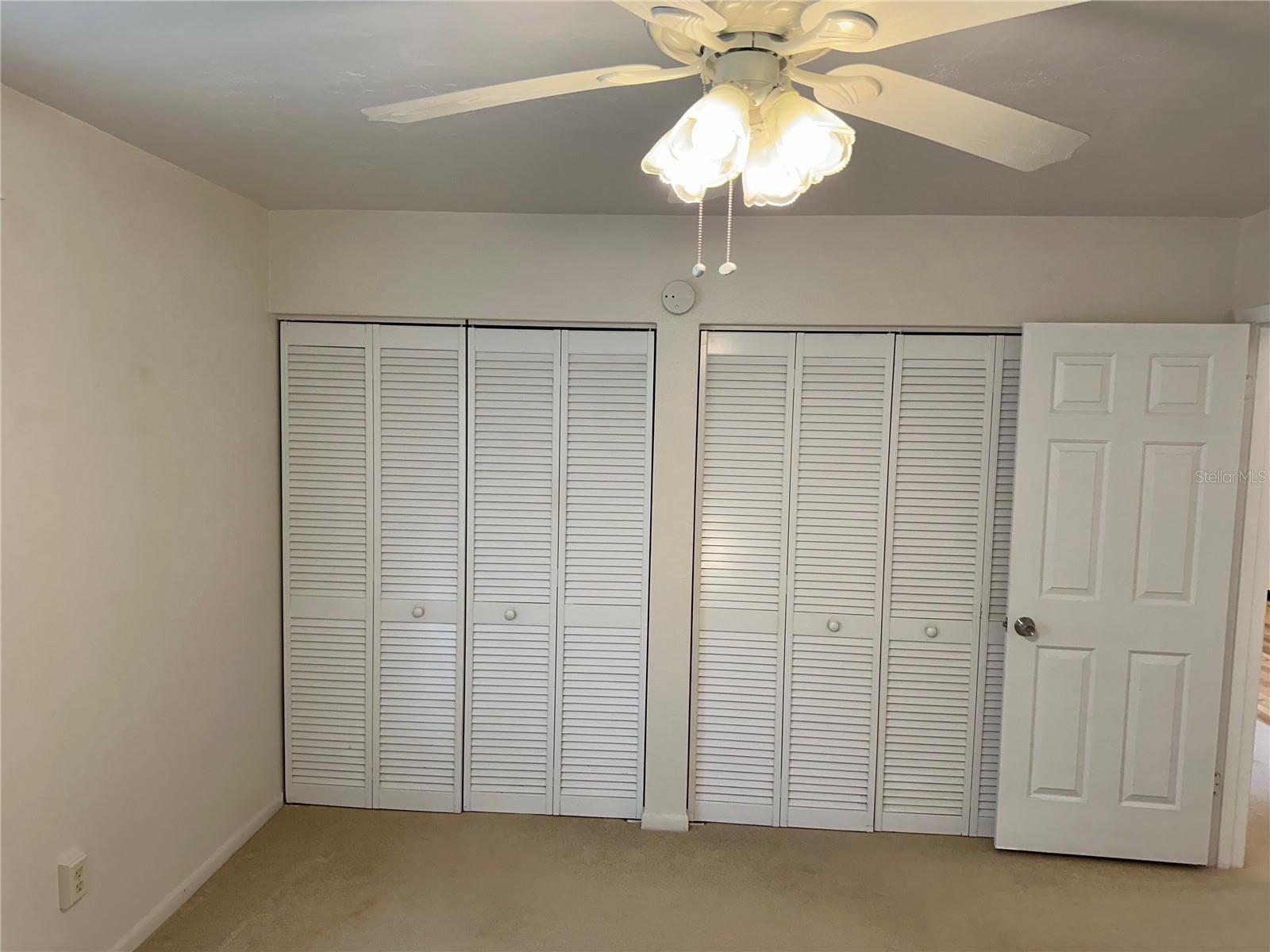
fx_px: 881
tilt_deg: -4.6
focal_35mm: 24
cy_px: 476
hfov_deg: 71.6
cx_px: 635
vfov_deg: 56.8
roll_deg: -0.8
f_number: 1.78
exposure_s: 1/120
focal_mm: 6.86
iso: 200
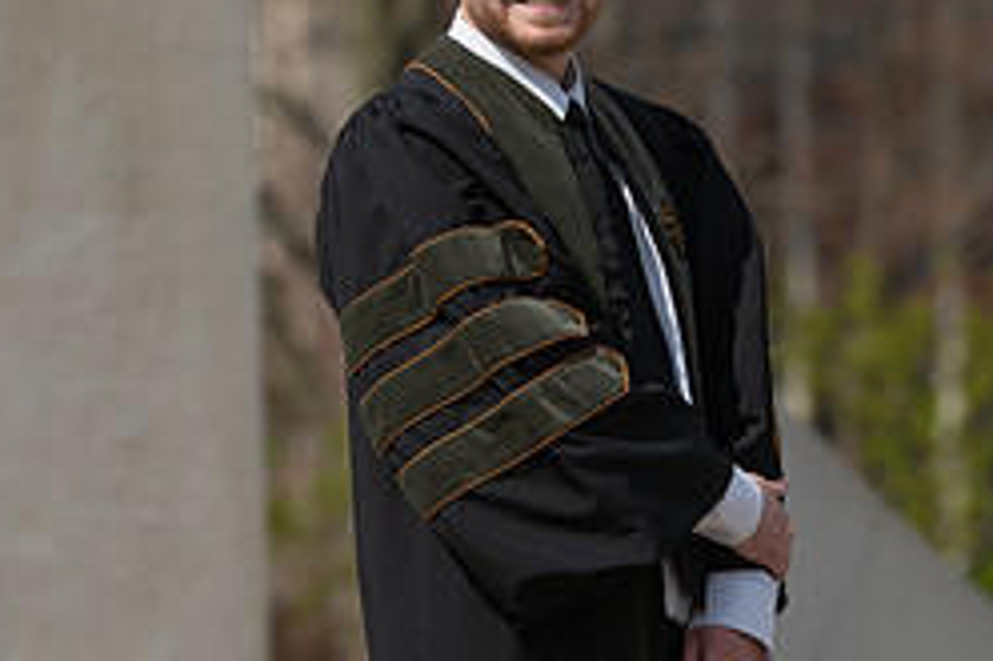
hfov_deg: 5.7
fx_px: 10006
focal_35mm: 363
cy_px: 184
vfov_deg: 3.8
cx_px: 426
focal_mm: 200
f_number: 4.5
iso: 125
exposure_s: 1/800
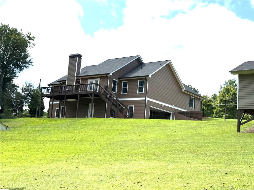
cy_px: 95
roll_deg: -4.7
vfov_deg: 30.3
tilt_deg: +9.8
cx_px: 127
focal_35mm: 48
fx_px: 352
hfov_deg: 39.7
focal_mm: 6.76
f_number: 1.78
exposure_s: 1/8772
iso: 64
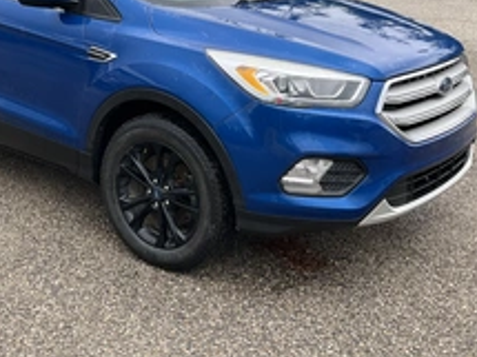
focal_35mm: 54
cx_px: 153
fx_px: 744
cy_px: 51
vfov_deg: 26.3
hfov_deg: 35.2
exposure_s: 1/181
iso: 20
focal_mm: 3
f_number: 1.8
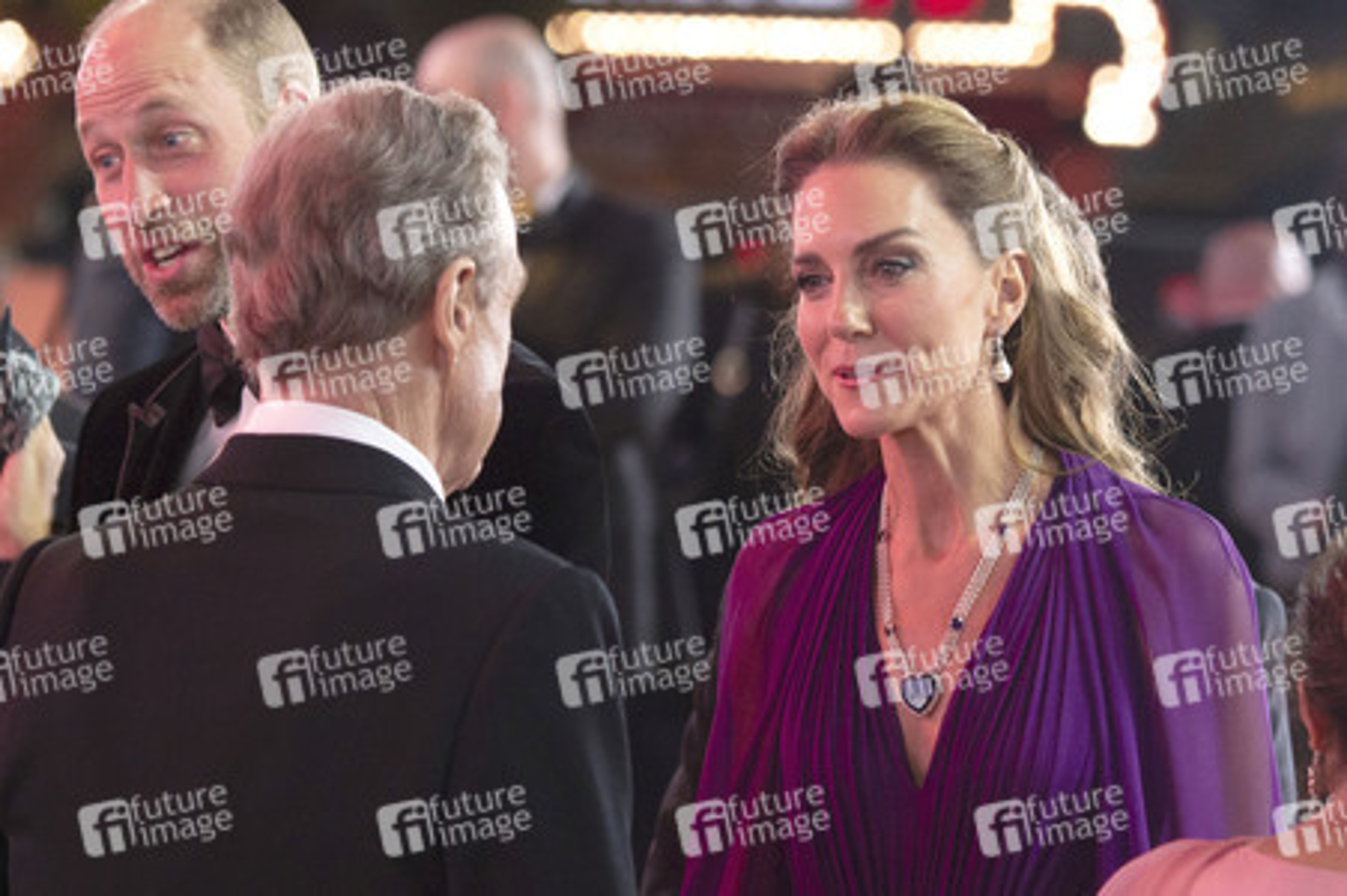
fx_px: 10732
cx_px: 895
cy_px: 481
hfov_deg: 7.2
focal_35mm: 287
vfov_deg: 4.8
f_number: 5.3
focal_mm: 185
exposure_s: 1/250
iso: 1600
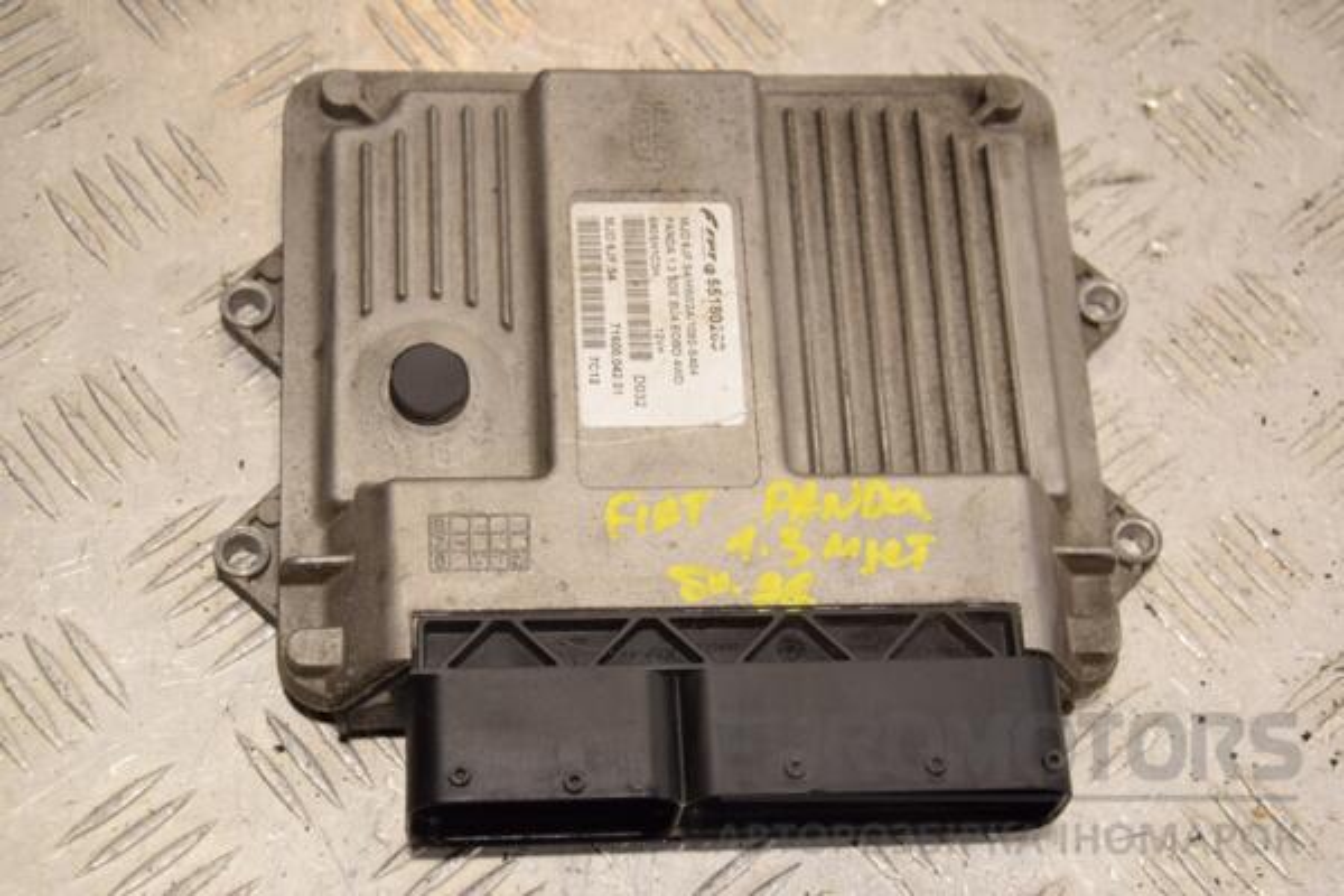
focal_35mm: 72
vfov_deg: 18.9
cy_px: 448
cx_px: 672
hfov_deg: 28.1
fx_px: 2688
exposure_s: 1/160
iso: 400
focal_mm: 48
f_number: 6.3
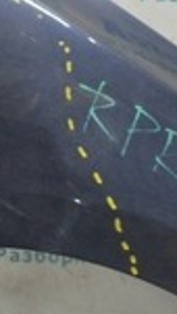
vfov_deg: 14.7
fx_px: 1218
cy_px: 219
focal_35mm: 146
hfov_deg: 8.2
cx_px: -65
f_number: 5.6
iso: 400
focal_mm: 22
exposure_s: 1/20
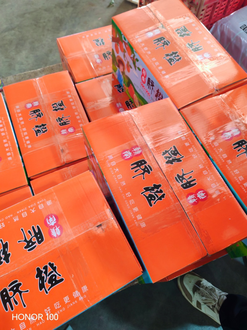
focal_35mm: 27
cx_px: 124
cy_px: 165
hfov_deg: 51.3
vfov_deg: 65.3
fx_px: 257
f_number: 1.95
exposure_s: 1/50
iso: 800
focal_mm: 5.52
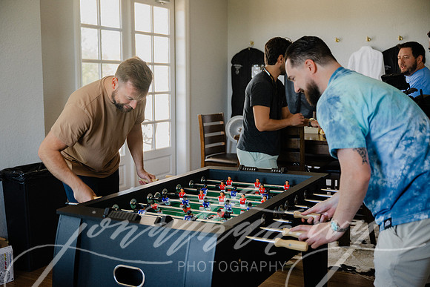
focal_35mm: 44
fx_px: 526
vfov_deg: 30.5
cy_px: 144
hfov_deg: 44.5
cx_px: 215
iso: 800
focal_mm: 44
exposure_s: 1/250
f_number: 2.8
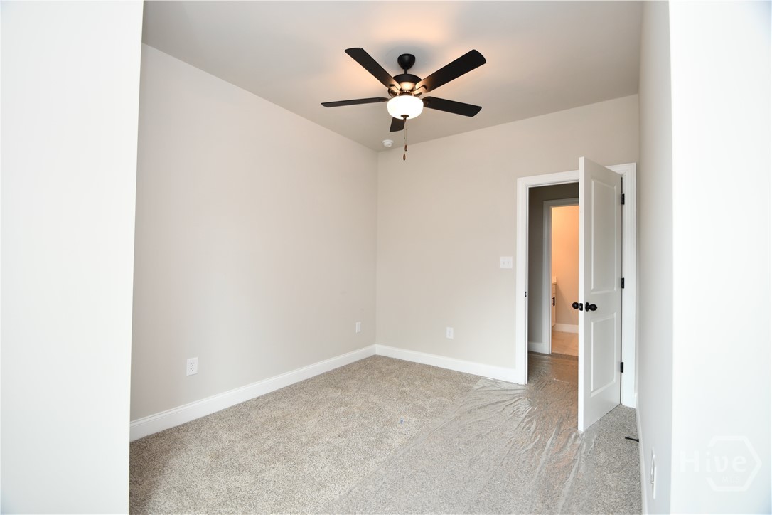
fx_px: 322
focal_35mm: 15
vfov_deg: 77.3
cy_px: 258
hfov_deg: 100.4
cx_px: 386
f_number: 4
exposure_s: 1/60
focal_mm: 10
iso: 250
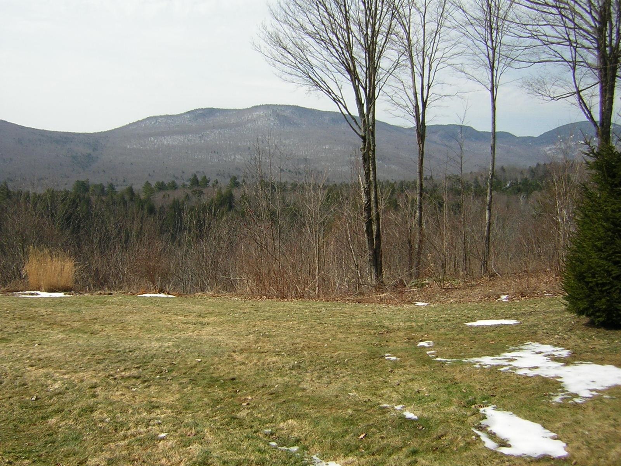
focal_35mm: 36
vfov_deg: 39.7
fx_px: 646
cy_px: 233
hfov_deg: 51.4
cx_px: 310
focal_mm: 4.7
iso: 50
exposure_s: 1/356
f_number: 5.2
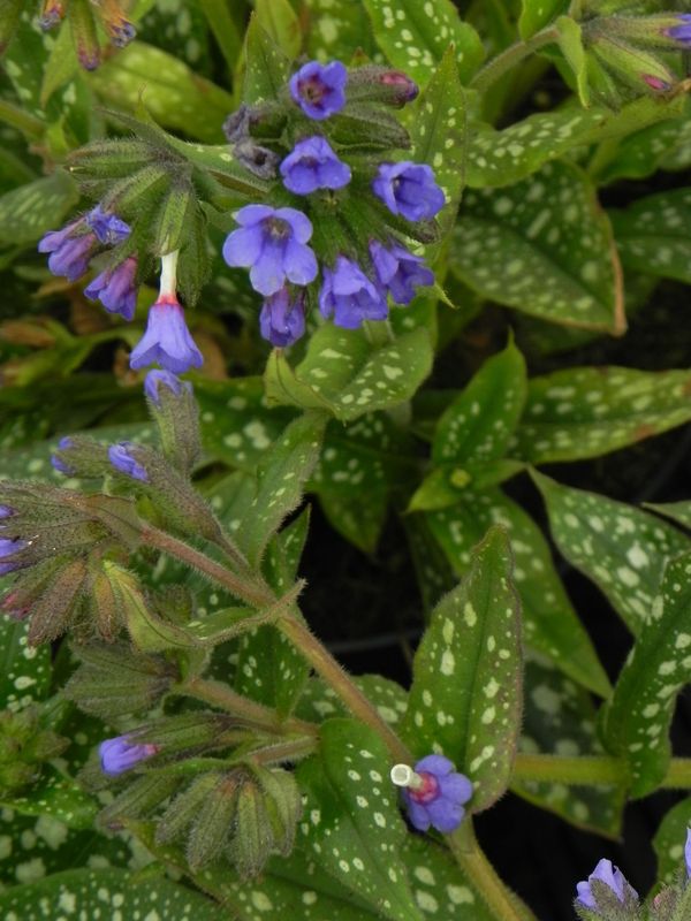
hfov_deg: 9.2
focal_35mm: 162
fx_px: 4312
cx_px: 346
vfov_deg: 12.2
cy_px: 460
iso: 160
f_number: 5
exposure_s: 1/125
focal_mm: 28.8
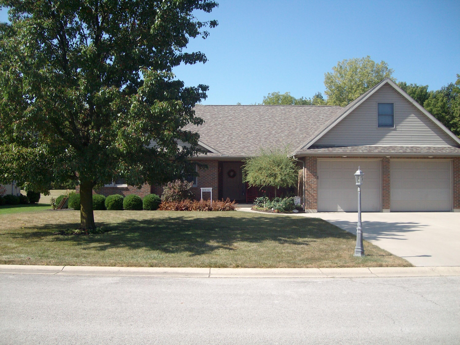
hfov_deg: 52.6
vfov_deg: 40.7
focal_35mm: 35
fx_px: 465
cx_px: 230
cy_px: 172
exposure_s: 1/141
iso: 80
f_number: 7.2
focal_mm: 5.8
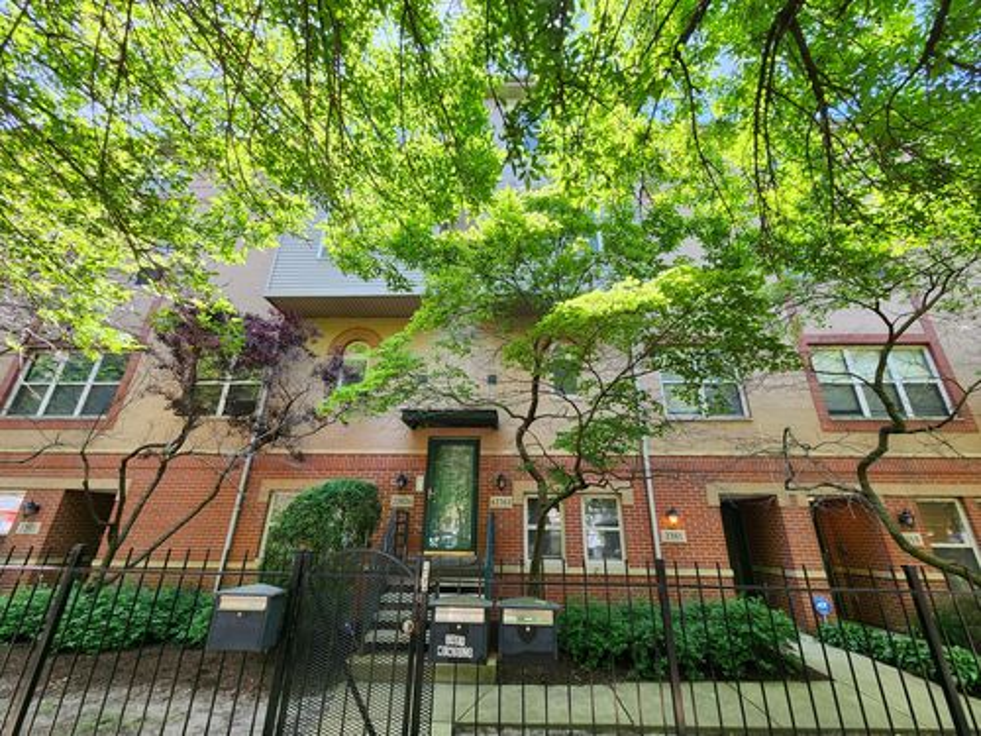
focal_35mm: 13
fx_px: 368
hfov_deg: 106.2
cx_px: 490
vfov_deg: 89.9
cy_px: 368
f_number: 2.2
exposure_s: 1/129
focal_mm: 2.2
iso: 50
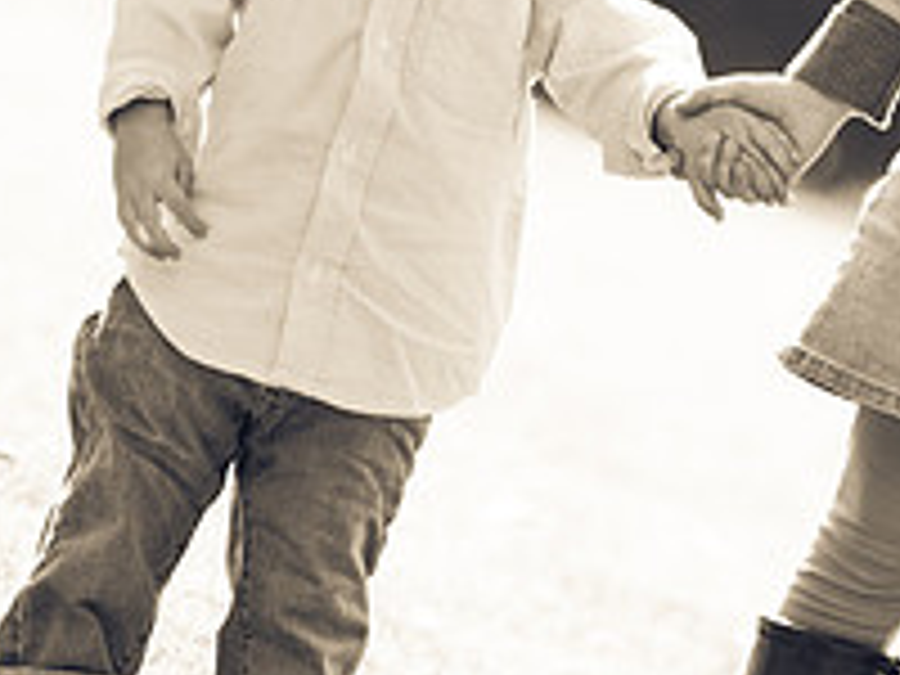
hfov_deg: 3.1
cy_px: 81
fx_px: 16884
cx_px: 846
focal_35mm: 649
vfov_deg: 2.3
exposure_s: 1/400
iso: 250
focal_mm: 155
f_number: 2.8
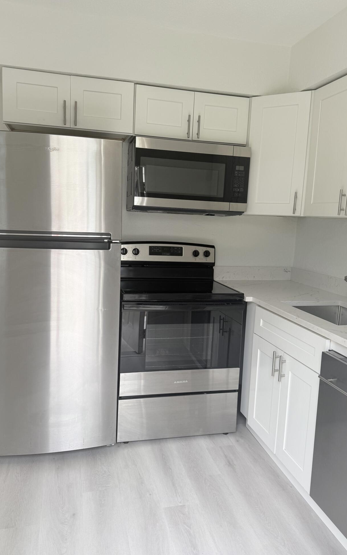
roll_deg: -4.2
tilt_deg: -7.4
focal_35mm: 26
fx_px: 393
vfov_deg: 70.4
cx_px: 173
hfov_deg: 47.6
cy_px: 272
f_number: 1.78
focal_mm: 6.76
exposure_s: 1/481
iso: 80
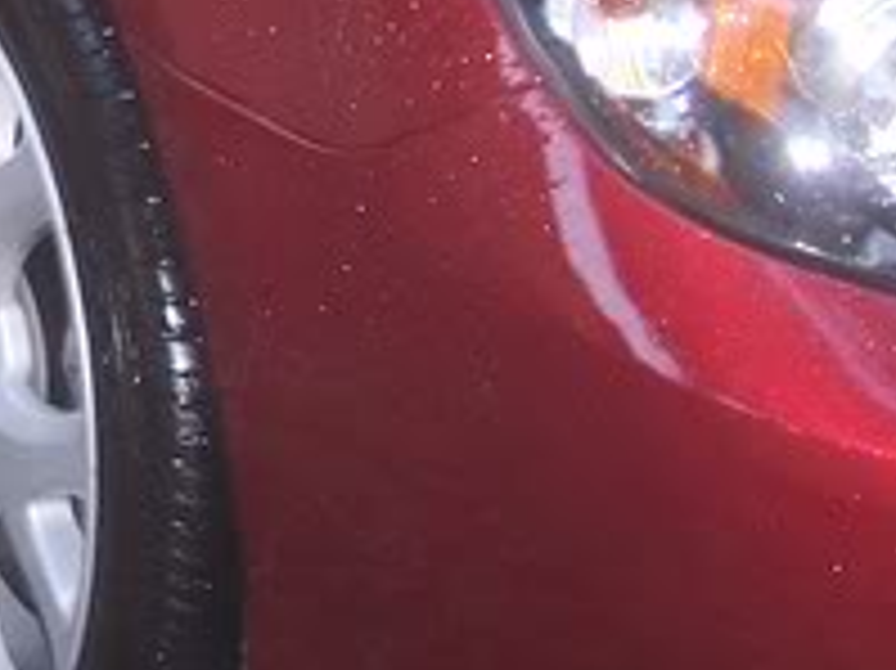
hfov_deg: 12.5
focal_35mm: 153
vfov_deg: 9.3
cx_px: -293
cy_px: -425
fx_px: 3958
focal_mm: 8
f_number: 2.8
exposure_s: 1/30
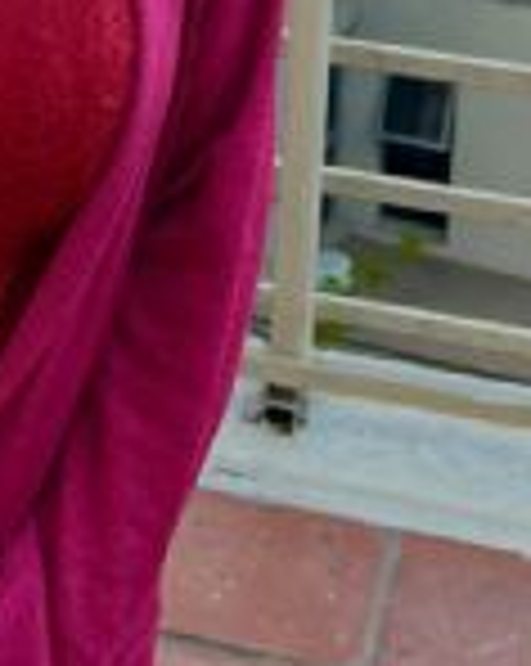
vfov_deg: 16.6
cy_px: -392
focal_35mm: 103
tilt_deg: -11.8
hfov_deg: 14.8
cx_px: 45
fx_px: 2028
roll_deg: -1.8
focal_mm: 5.7
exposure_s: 1/194
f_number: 1.5
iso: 40
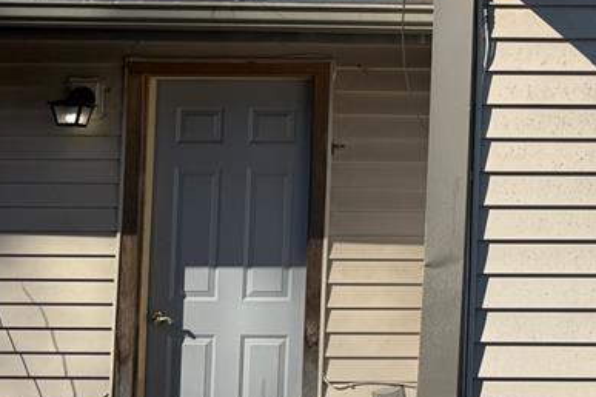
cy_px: 149
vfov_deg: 20.6
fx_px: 1093
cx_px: 651
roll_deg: +0.0
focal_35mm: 66
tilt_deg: +5.2
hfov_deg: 27.9
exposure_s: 1/6711
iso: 80
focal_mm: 6.76
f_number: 1.78
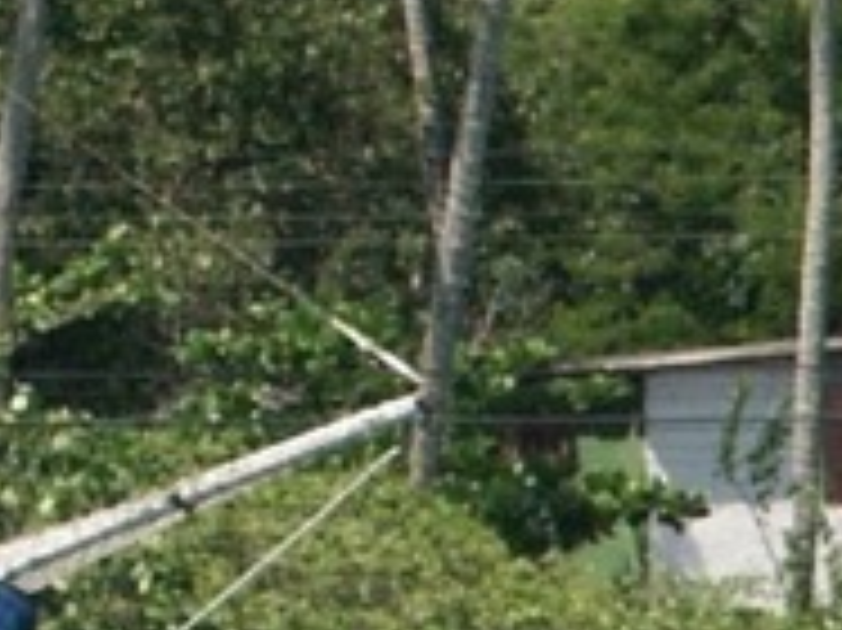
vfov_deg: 1.2
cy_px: -202
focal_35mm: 1204
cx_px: -1954
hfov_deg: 1.6
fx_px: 29267
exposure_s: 1/500
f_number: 5.6
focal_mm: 44.48
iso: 100
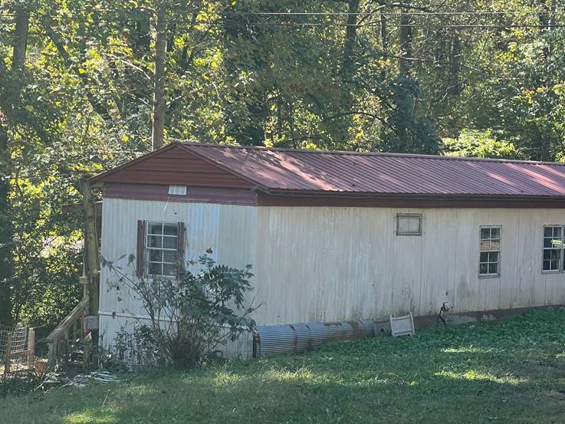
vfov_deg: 13.8
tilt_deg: -4.5
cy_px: 257
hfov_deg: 18.3
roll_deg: -1.4
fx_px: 1747
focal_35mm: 107
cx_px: 386
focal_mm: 9
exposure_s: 1/147
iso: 32
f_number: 2.8
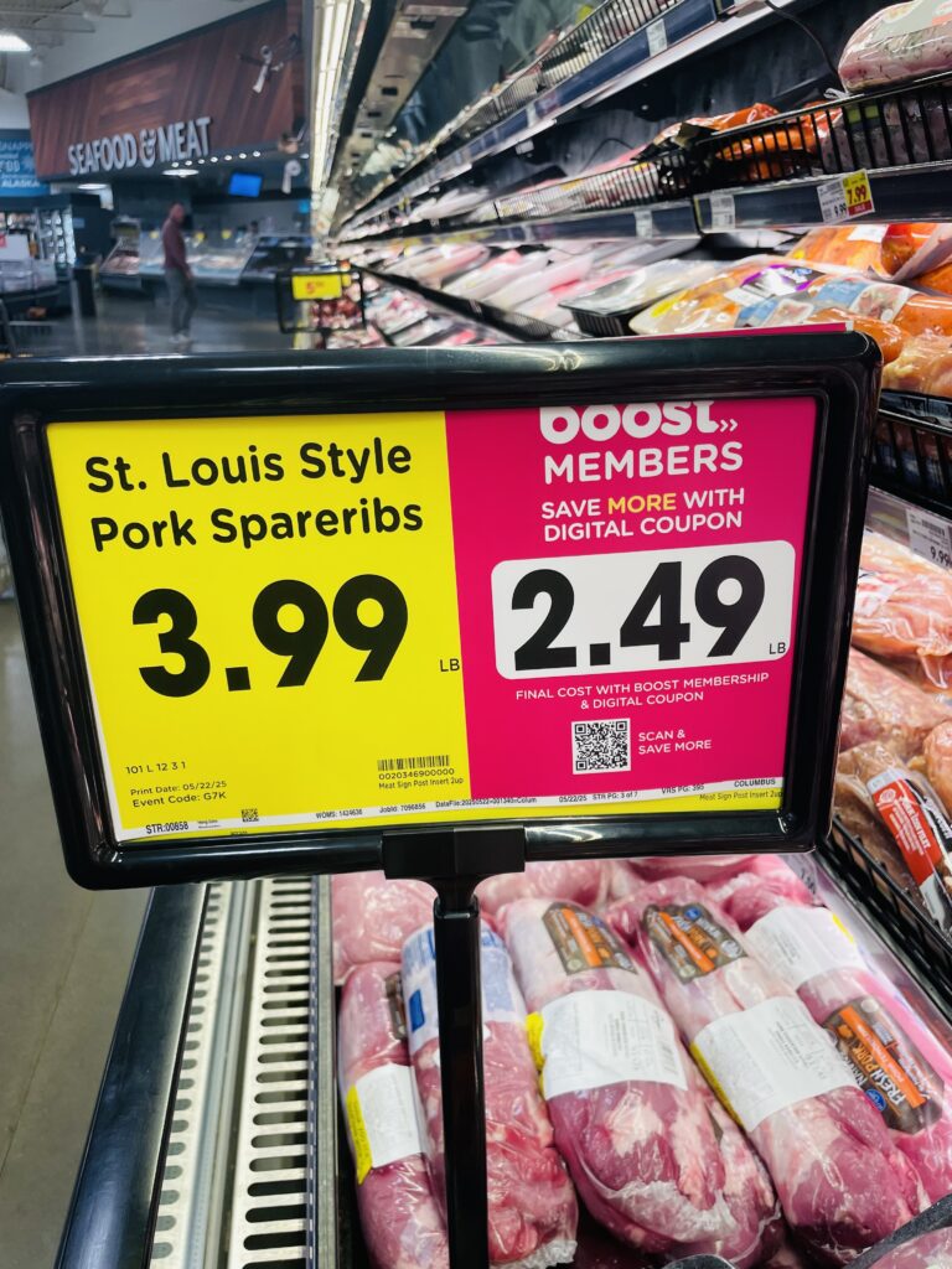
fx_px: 953
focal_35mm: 26
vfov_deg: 67.3
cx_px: 476
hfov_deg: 53.1
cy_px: 634
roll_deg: -0.5
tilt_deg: -20.9
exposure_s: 1/120
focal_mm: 4.2
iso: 64
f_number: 1.6
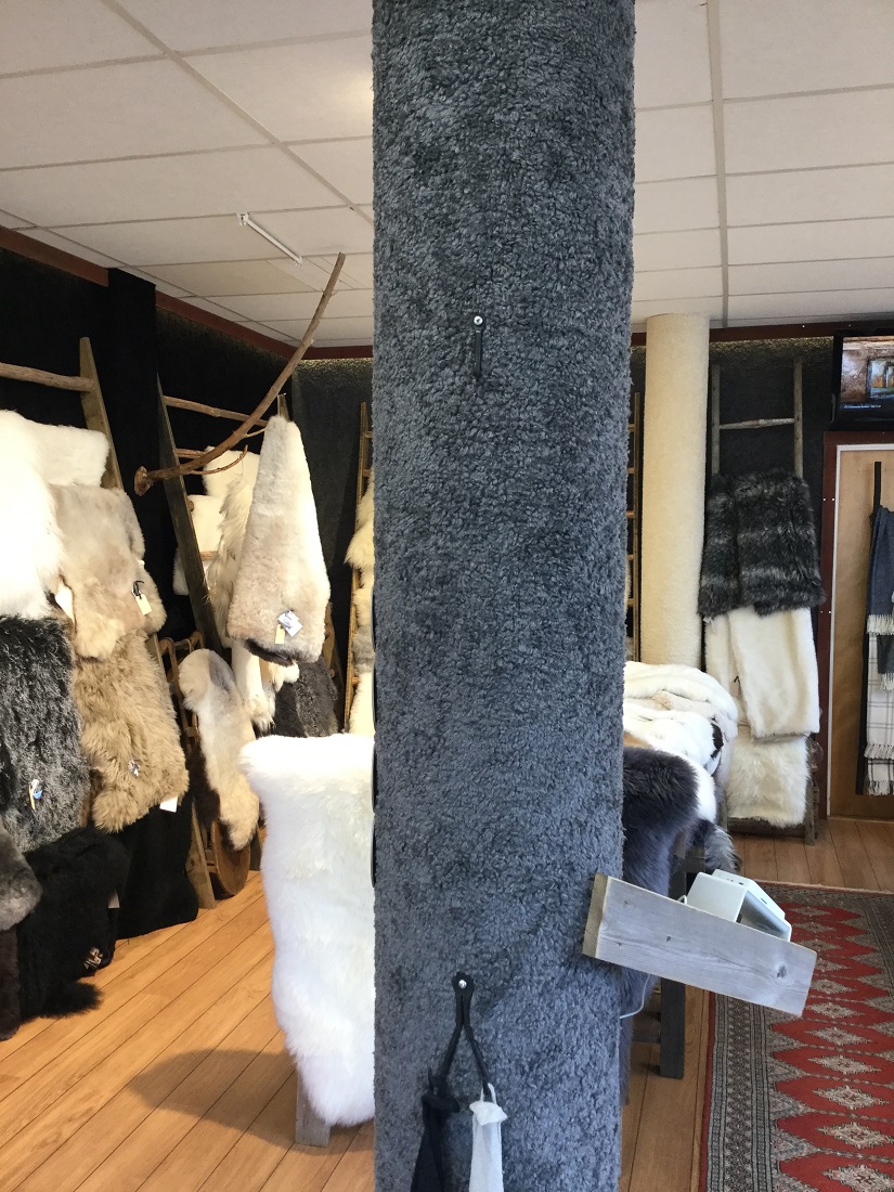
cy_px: 596
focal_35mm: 31
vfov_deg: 58.4
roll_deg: -0.7
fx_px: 1067
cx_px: 447
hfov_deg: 45.4
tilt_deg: -5.2
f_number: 2.4
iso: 80
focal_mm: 3.3
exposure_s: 1/33
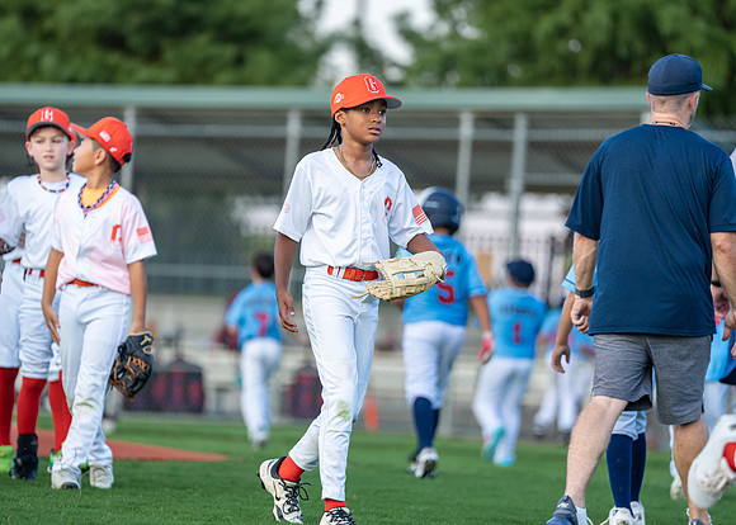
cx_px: 357
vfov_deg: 6.2
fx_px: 4830
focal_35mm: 231
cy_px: 267
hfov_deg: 8.7
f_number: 2.8
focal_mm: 200
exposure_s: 1/2000
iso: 800
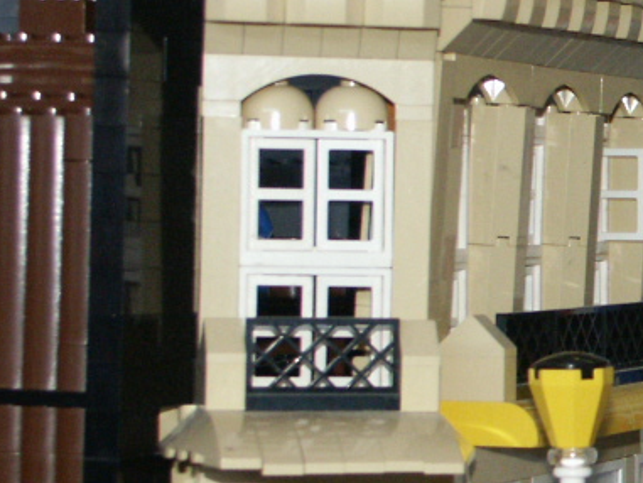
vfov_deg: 8.3
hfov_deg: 10.7
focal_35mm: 178
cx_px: 975
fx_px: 3307
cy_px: 162
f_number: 4
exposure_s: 1/45
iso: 200
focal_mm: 13.8
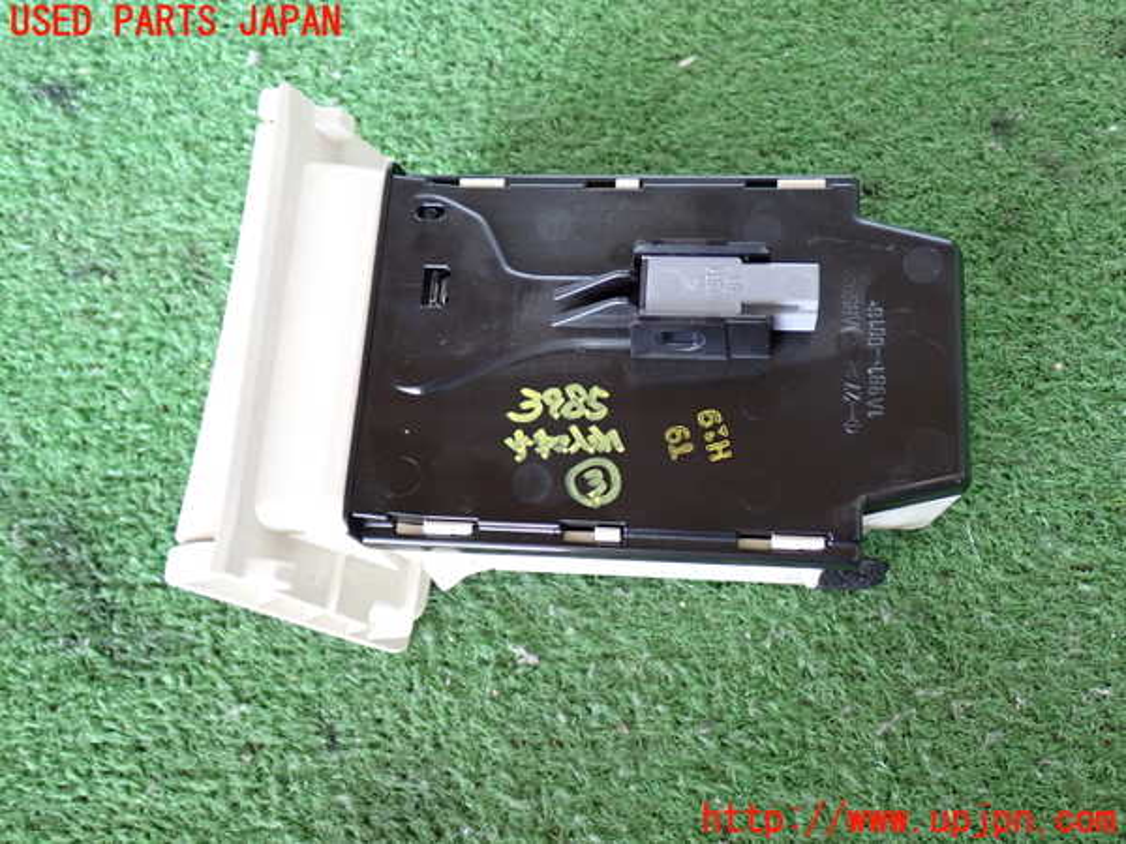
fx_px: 1236
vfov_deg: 37.7
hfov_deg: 49.0
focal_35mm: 38
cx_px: 563
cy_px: 422
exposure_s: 1/40
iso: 400
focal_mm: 6.83
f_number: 2.7
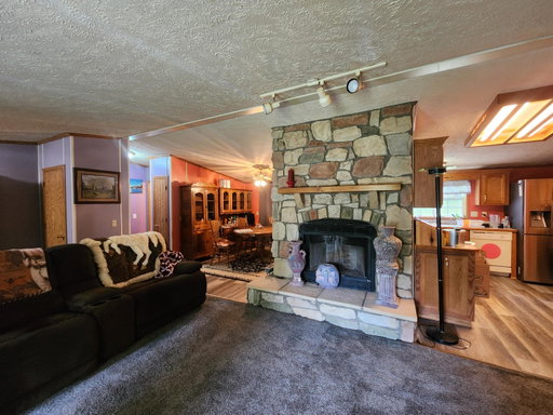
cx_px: 276
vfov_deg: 89.9
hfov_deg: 106.2
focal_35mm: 13
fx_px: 208
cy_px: 208
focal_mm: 2.2
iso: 640
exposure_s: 1/30
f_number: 2.2
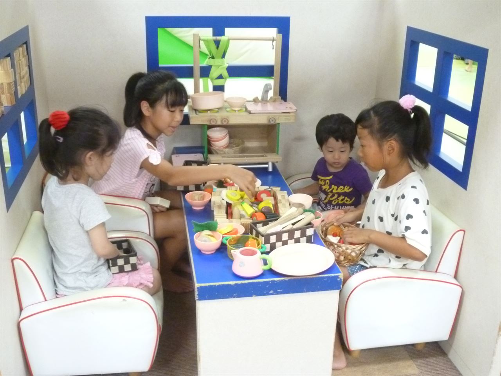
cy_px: 188
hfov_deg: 45.8
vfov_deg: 35.1
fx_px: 593
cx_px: 250
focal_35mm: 41
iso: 800
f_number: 3.6
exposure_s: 1/40
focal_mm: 7.2
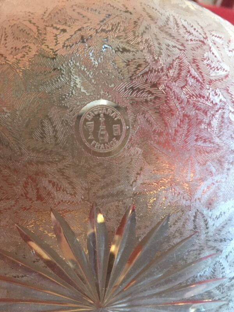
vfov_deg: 61.7
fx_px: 261
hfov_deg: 48.2
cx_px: 117
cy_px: 156
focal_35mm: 29
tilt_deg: -56.8
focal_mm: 4.15
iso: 200
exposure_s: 1/33
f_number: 2.2
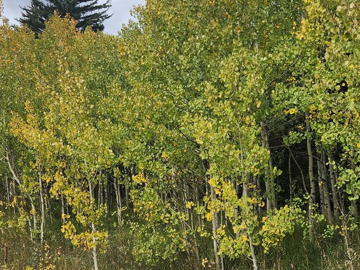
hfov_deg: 41.1
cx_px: 210
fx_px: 478
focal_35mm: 46
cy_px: 173
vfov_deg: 31.3
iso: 20
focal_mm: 5.4
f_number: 1.8
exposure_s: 1/1297
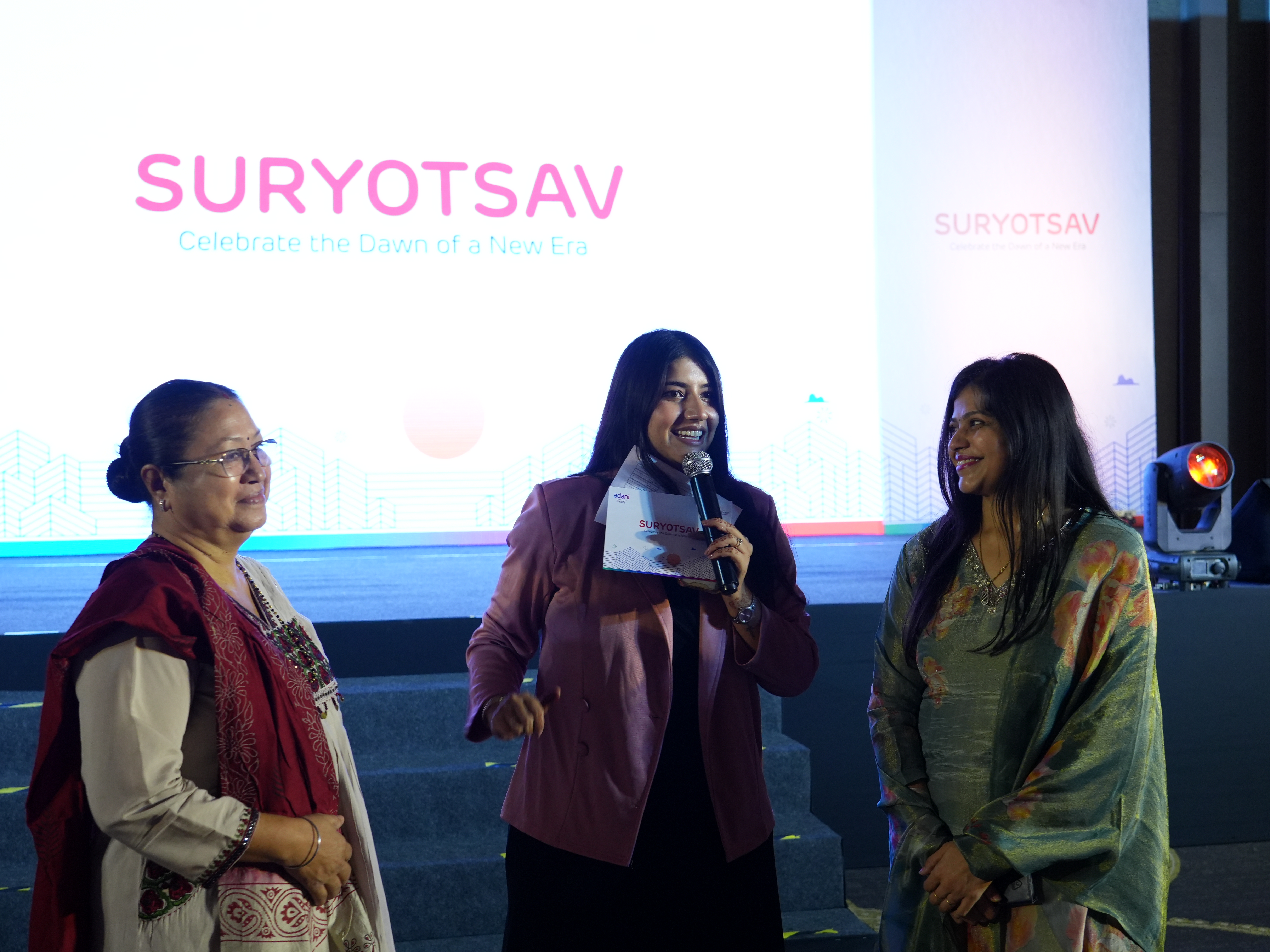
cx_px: 639
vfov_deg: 32.9
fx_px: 1614
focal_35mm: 44
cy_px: 481
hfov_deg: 42.9
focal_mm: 40
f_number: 5
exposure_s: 1/60
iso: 2000
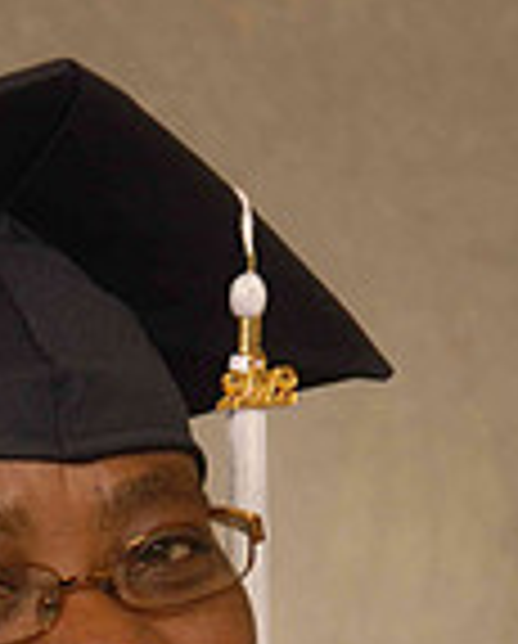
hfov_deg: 5.2
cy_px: 784
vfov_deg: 6.4
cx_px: 43
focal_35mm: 301
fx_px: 5750
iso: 200
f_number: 5.3
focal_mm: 68
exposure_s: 1/125
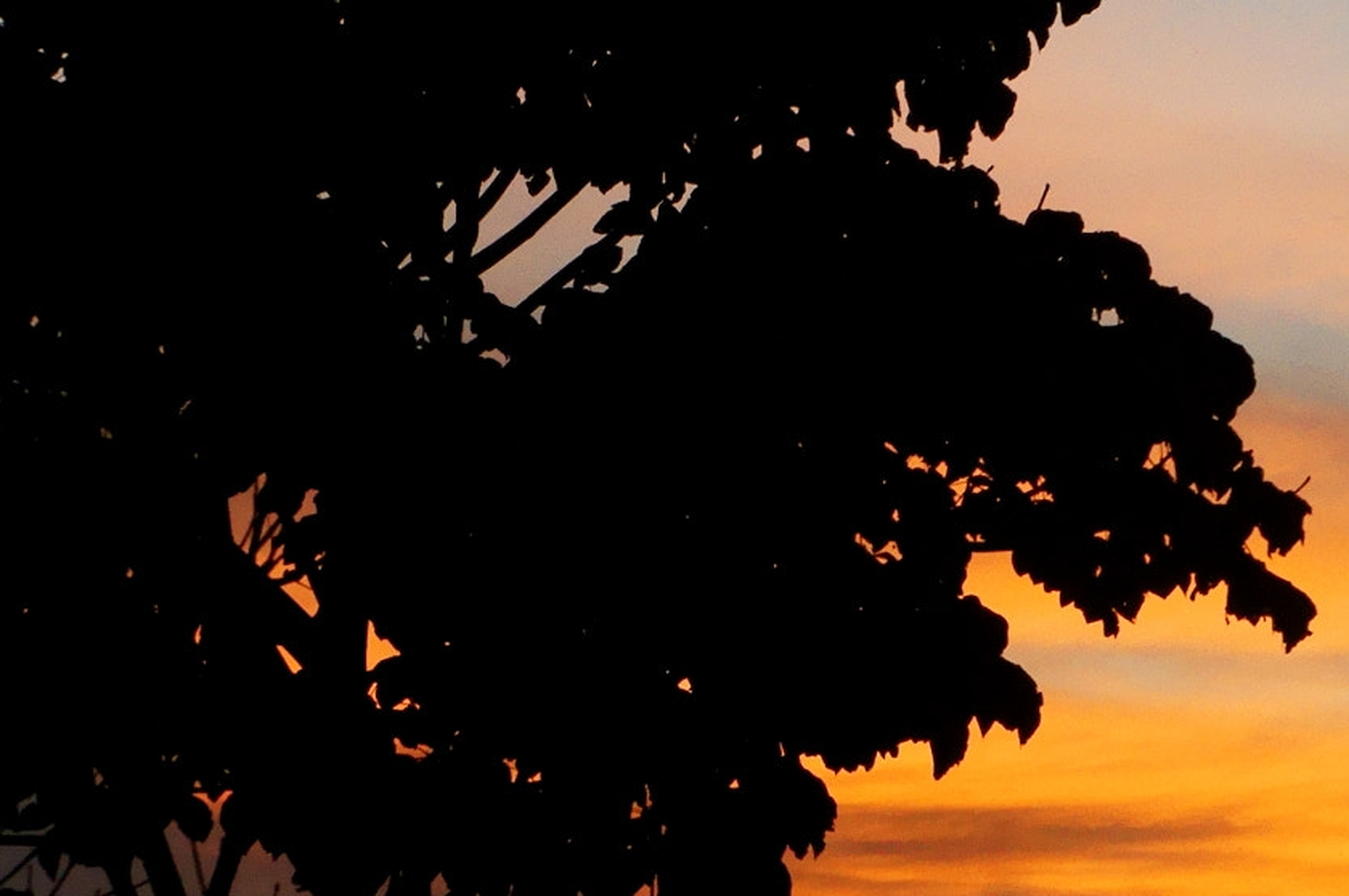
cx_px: 1198
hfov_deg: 10.2
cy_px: 447
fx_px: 7531
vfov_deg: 6.8
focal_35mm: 201
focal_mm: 55
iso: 3200
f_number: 7.1
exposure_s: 1/160
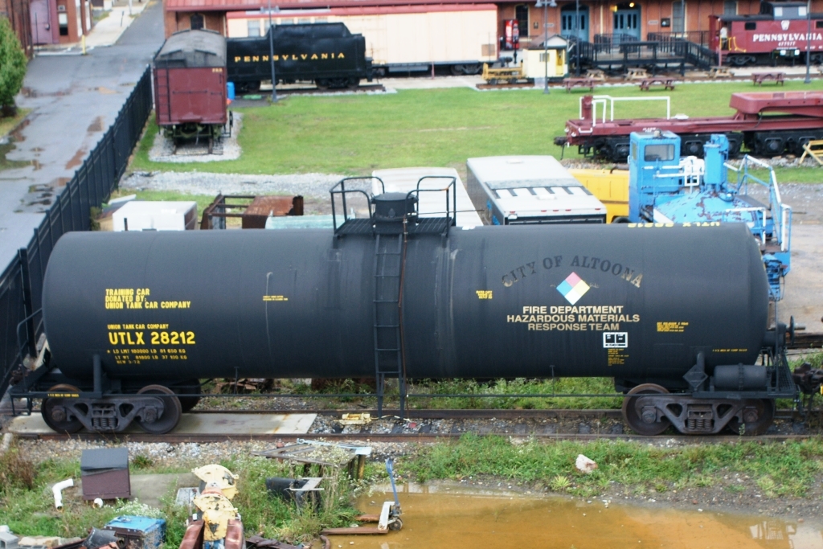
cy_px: 274
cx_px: 412
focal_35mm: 52
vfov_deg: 25.8
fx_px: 1200
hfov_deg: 37.8
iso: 250
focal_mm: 35
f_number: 5.6
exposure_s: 1/60
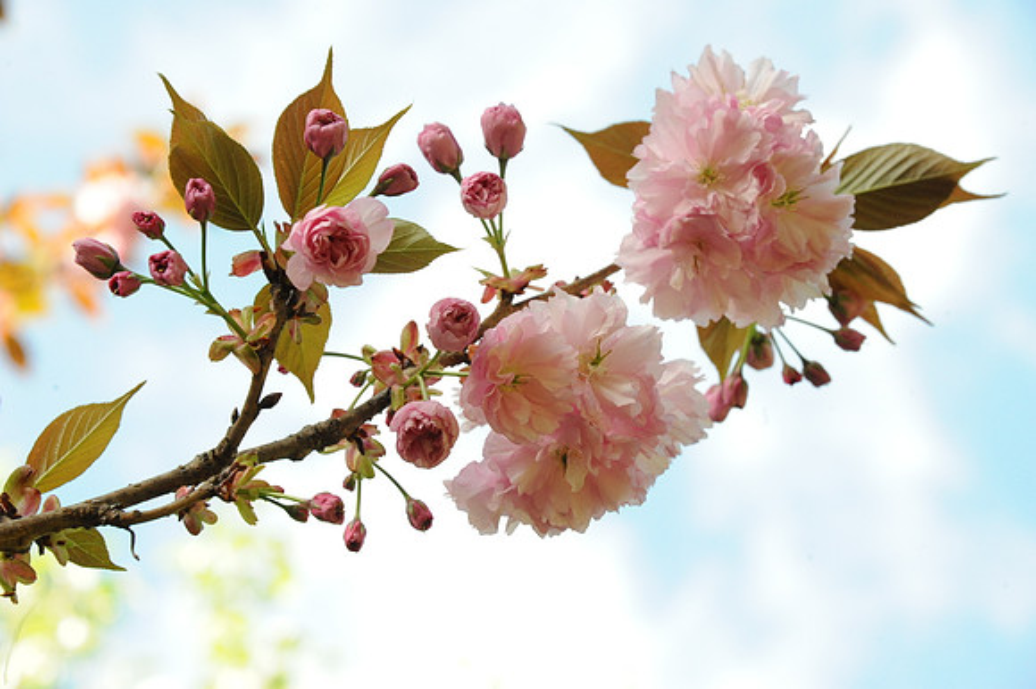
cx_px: 518
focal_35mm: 170
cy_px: 344
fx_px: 4889
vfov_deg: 8.1
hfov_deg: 12.1
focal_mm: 170
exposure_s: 1/500
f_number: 11
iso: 3200
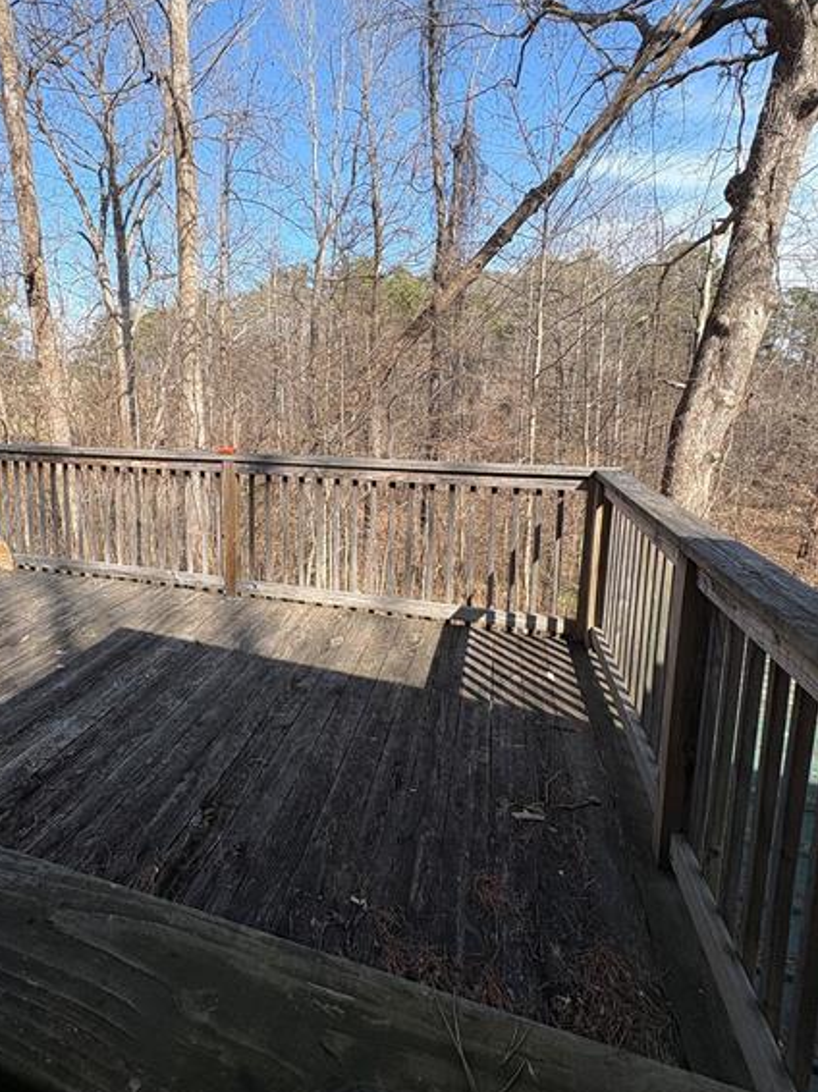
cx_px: 295
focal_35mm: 19
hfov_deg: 67.3
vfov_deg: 84.2
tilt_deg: -8.3
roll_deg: +0.7
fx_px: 599
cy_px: 473
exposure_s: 1/821
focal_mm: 2.22
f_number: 2.2
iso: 40
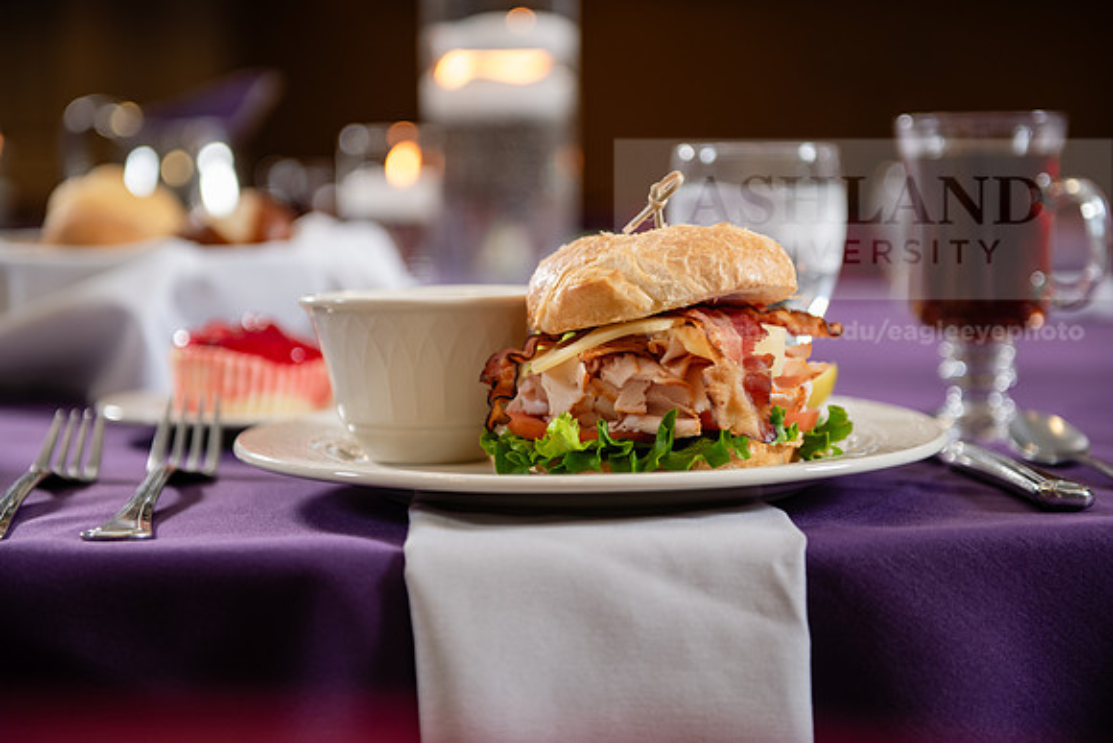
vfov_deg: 20.6
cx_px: 556
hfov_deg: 30.5
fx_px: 2041
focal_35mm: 66
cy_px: 372
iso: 250
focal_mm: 66
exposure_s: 1/160
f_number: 3.2
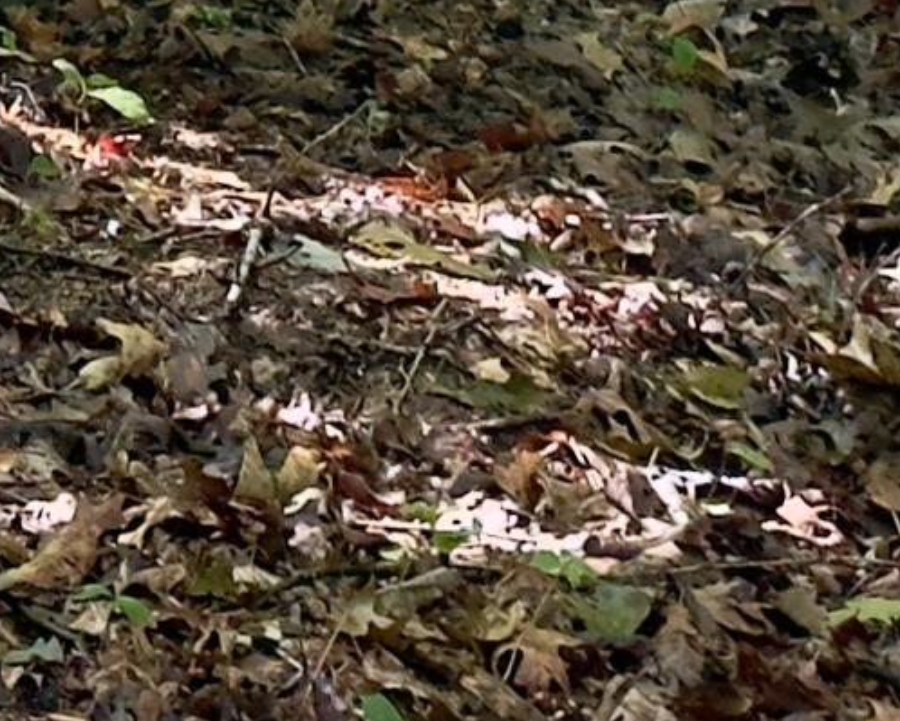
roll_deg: -0.3
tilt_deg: -8.1
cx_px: -1270
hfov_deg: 6.5
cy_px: -1104
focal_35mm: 282
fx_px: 7516
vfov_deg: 5.3
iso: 100
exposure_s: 1/103
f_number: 1.78
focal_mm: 6.76
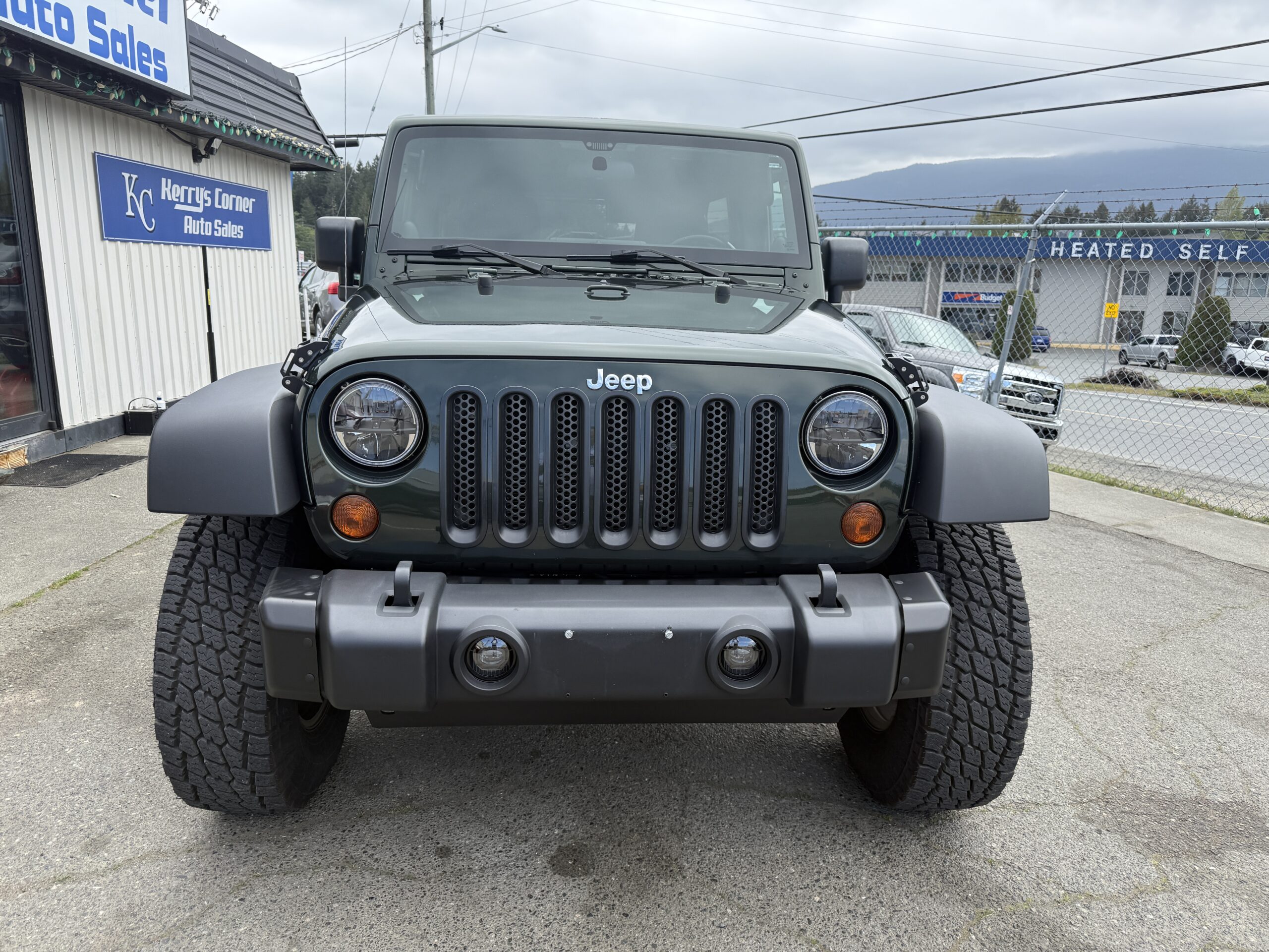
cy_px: 476
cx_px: 634
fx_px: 880
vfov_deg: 56.8
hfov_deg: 71.6
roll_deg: -0.5
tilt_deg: -12.1
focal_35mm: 24
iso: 80
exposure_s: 1/1464
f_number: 1.78
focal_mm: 6.76
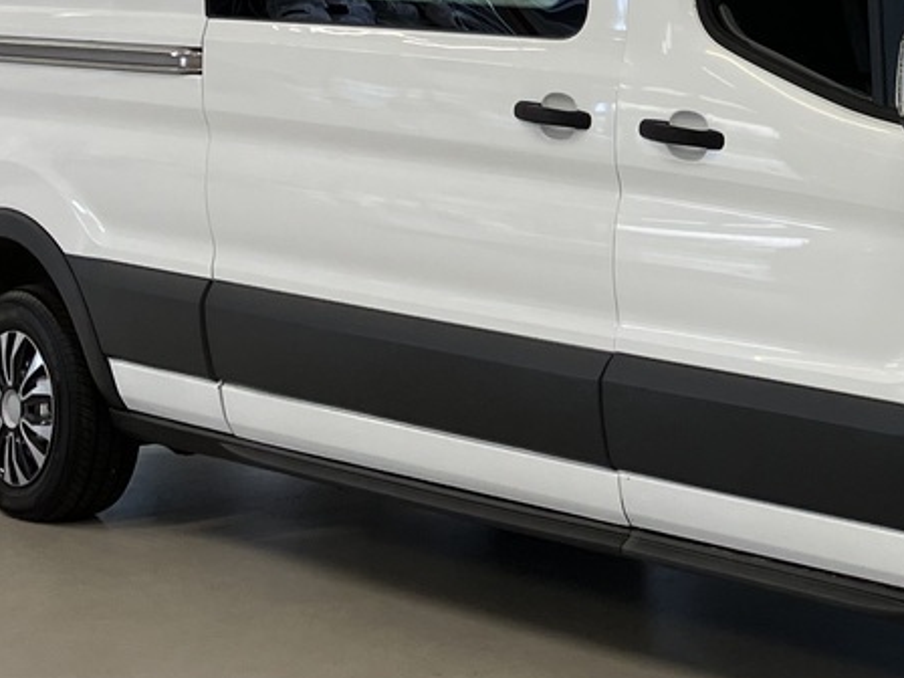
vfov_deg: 16.3
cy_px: 151
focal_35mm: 90
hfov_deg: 20.7
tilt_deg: -1.7
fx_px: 2350
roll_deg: +0.6
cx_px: 997
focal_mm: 3.99
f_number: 1.8
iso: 80
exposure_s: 1/121
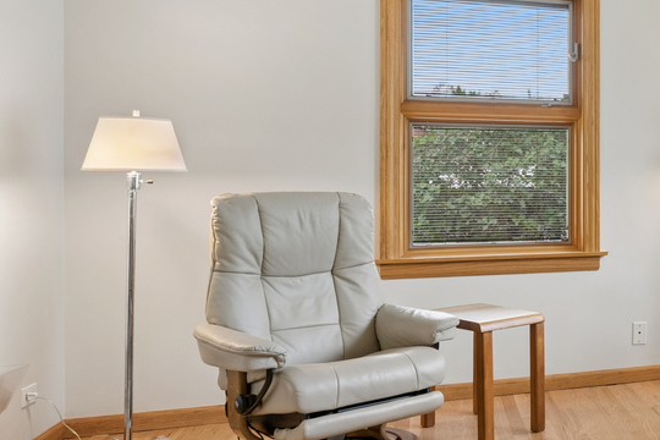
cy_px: 174
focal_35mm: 45
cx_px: 785
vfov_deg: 29.8
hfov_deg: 35.0
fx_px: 825
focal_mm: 15
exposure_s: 1/45
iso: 200
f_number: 9.5
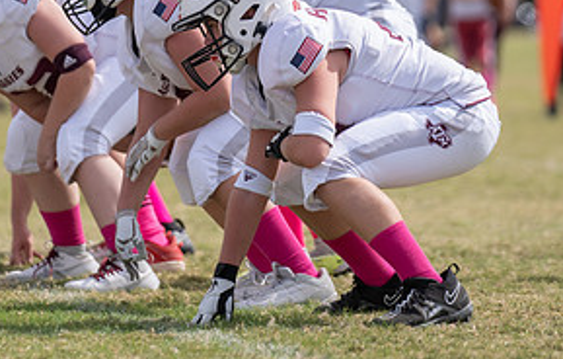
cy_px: 24
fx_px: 7604
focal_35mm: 493
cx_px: 145
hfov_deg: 4.2
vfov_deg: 2.7
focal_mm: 200
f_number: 3.2
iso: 100
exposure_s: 1/1250
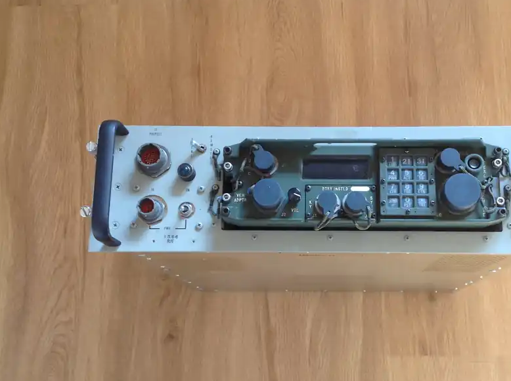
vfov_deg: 32.0
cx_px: 307
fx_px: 663
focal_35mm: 45
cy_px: 212
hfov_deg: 42.0
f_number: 2.4
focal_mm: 4.28
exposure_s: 1/24
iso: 50
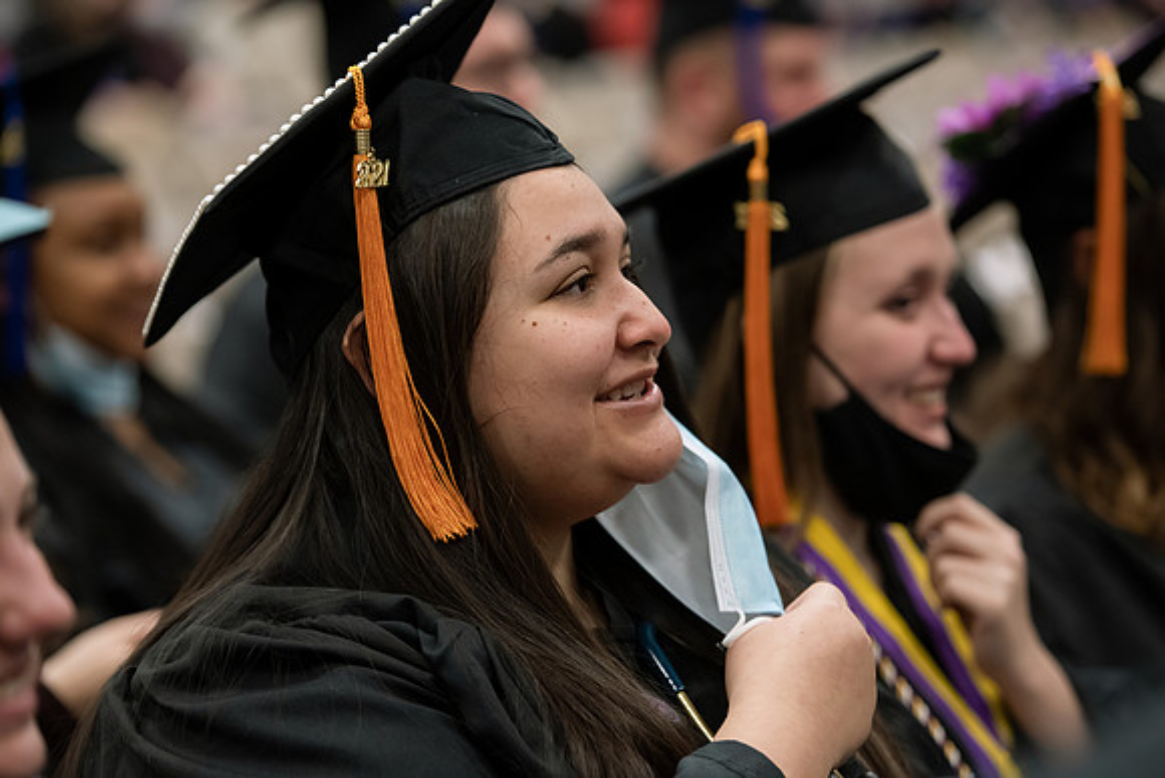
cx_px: 582
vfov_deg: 10.2
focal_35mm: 135
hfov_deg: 15.2
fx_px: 4370
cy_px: 389
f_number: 3.5
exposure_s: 1/200
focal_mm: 135
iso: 1250
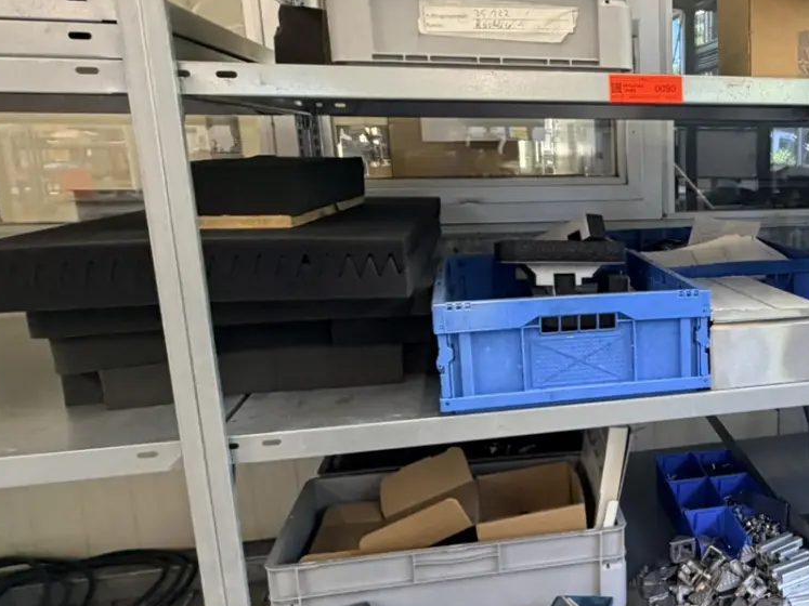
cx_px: 751
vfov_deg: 39.6
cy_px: 320
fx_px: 841
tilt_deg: -12.0
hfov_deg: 45.7
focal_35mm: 36
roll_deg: -0.2
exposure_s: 1/100
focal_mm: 2.22
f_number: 2.2
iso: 320
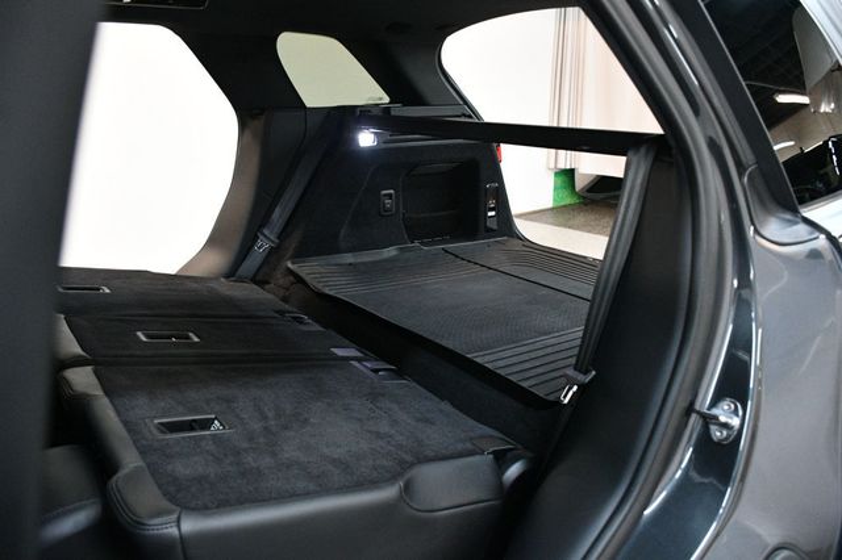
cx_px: 421
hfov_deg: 67.4
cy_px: 280
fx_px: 631
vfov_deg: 47.9
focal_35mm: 27
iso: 3200
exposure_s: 1/80
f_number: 3.5
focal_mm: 18
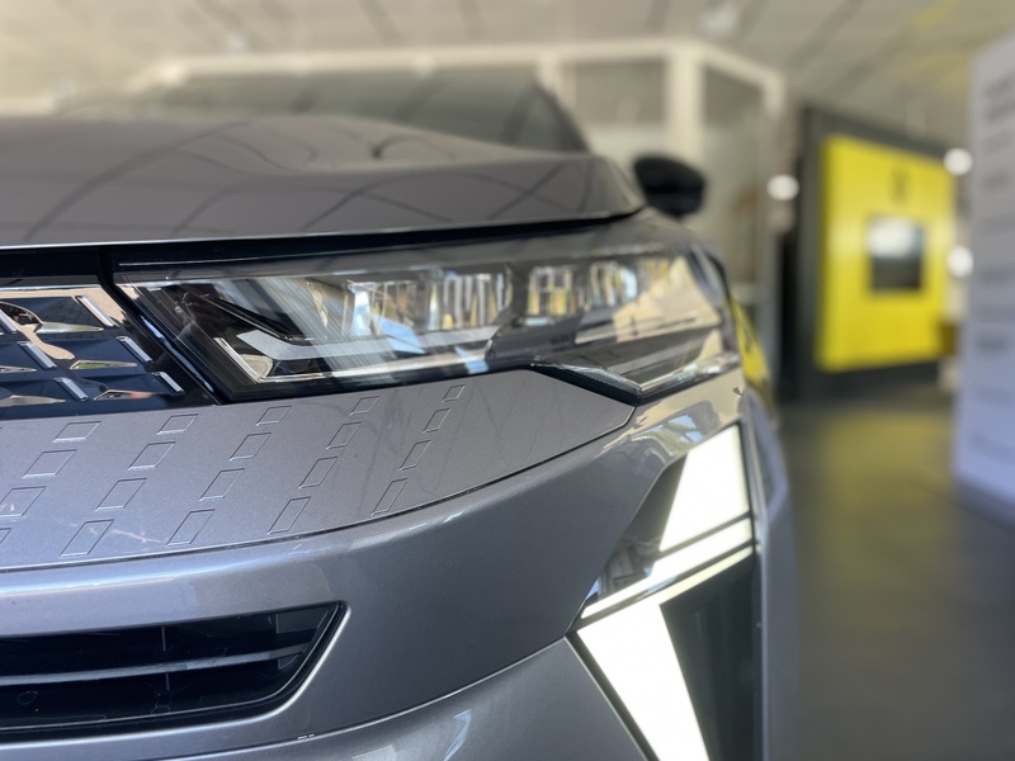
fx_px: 762
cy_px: 380
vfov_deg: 53.1
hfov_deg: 67.3
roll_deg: -0.1
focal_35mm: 26
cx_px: 508
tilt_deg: -5.8
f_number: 1.6
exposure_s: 1/100
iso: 80
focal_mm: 4.2
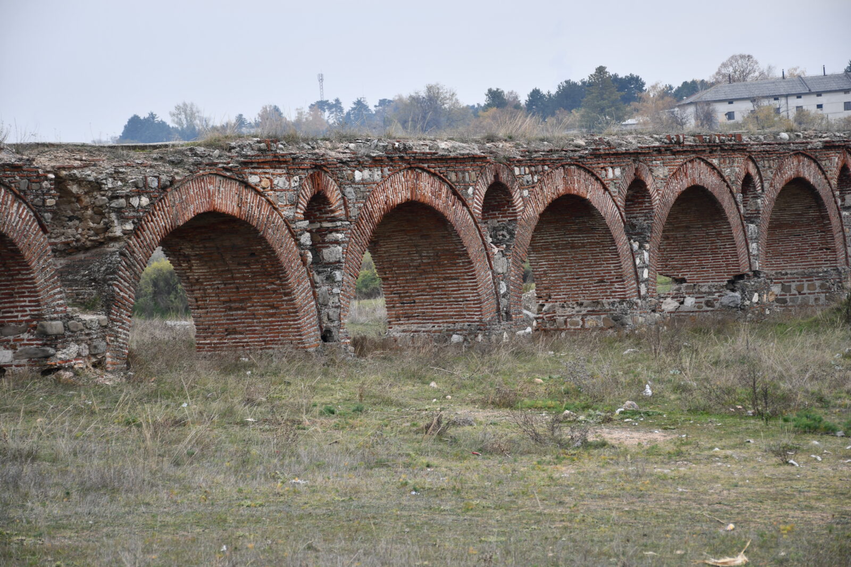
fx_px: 2482
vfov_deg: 13.0
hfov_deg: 19.5
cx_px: 426
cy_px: 284
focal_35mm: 105
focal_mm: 70
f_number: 5
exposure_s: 1/200
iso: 100
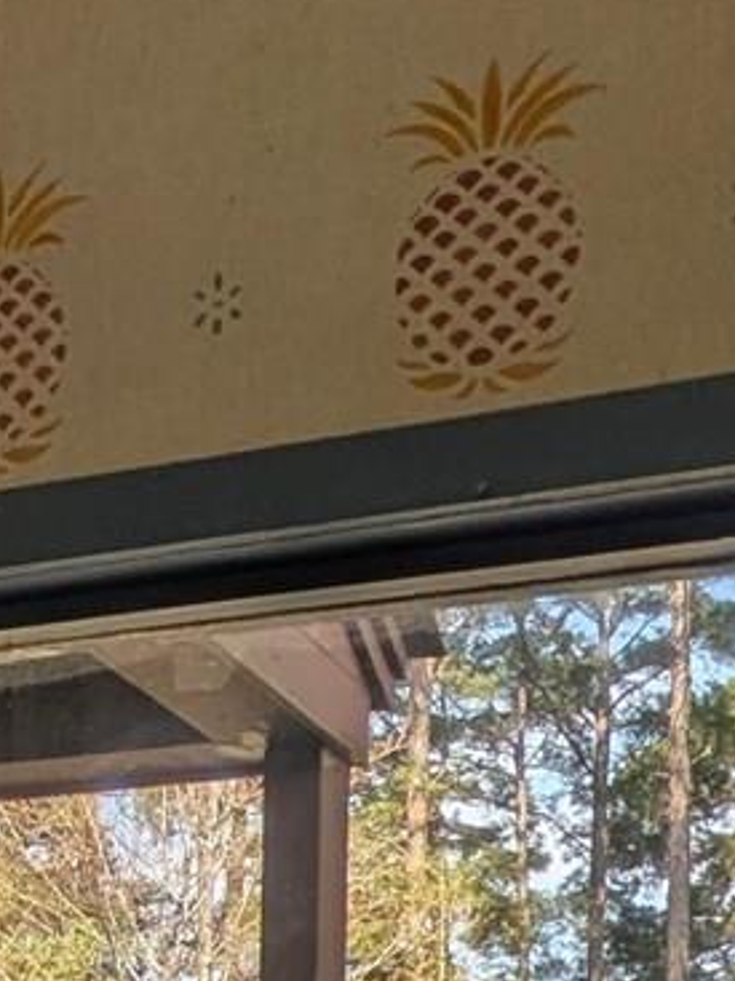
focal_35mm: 88
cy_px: 1264
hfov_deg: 16.1
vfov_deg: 20.4
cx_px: -142
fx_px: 2493
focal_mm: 1.85
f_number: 2.2
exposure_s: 1/310
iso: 47
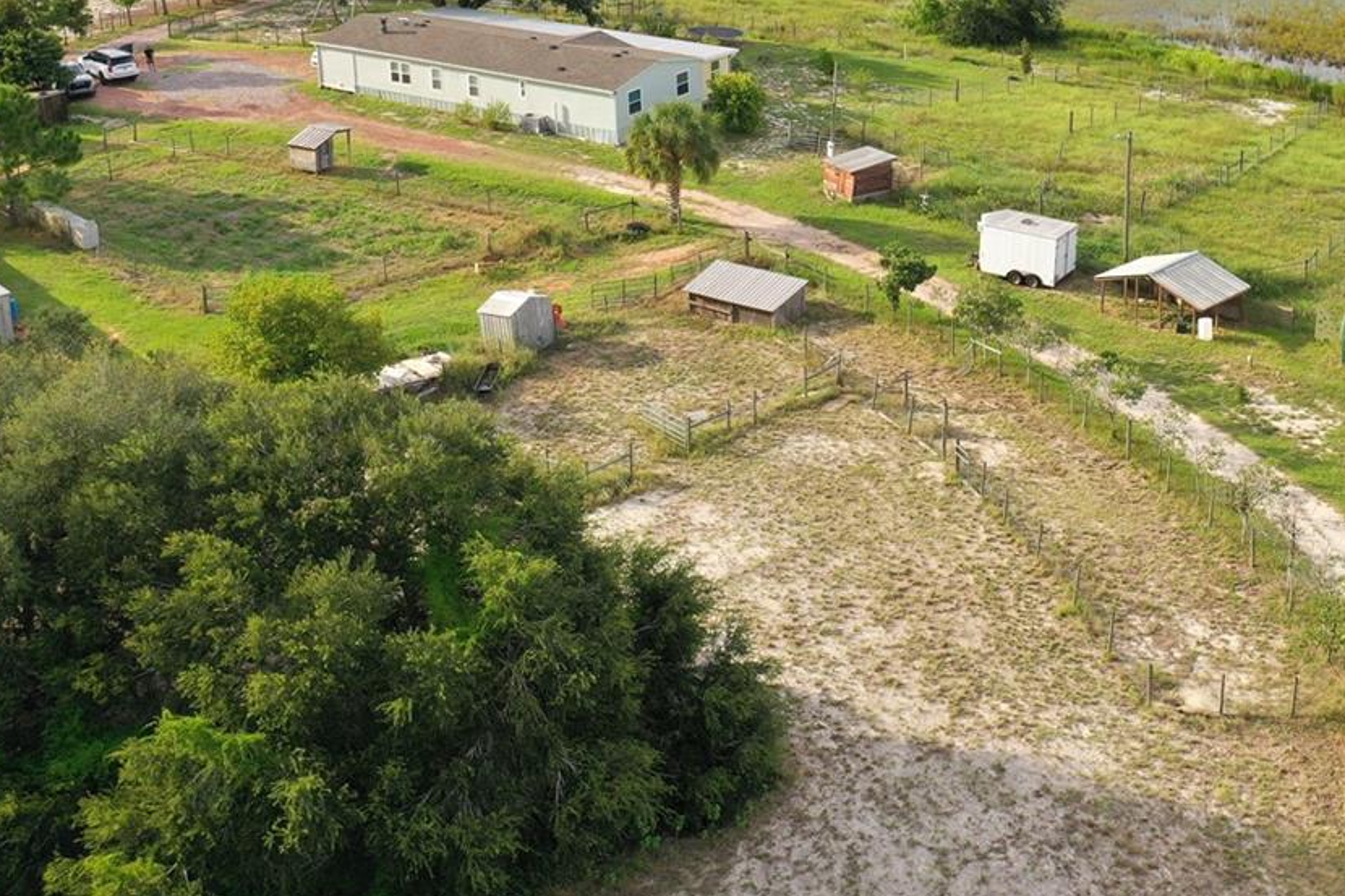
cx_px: 938
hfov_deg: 36.3
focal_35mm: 54
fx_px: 2017
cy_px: 110
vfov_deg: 24.4
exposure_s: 1/40
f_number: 4
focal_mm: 10.26
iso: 100
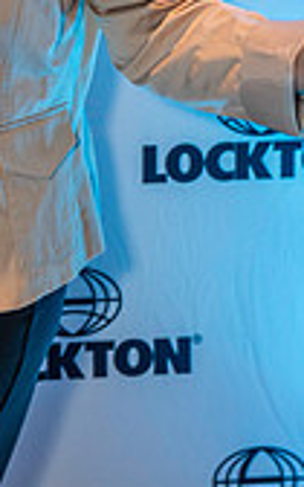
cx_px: -35
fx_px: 1485
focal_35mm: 112
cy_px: -72
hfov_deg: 11.5
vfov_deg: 17.8
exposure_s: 1/160
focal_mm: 41
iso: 4000
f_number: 4
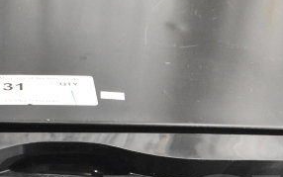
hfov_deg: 23.4
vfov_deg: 14.1
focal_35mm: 88
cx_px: 191
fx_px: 679
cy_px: 254
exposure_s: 1/50
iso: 6400
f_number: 3.5
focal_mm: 18
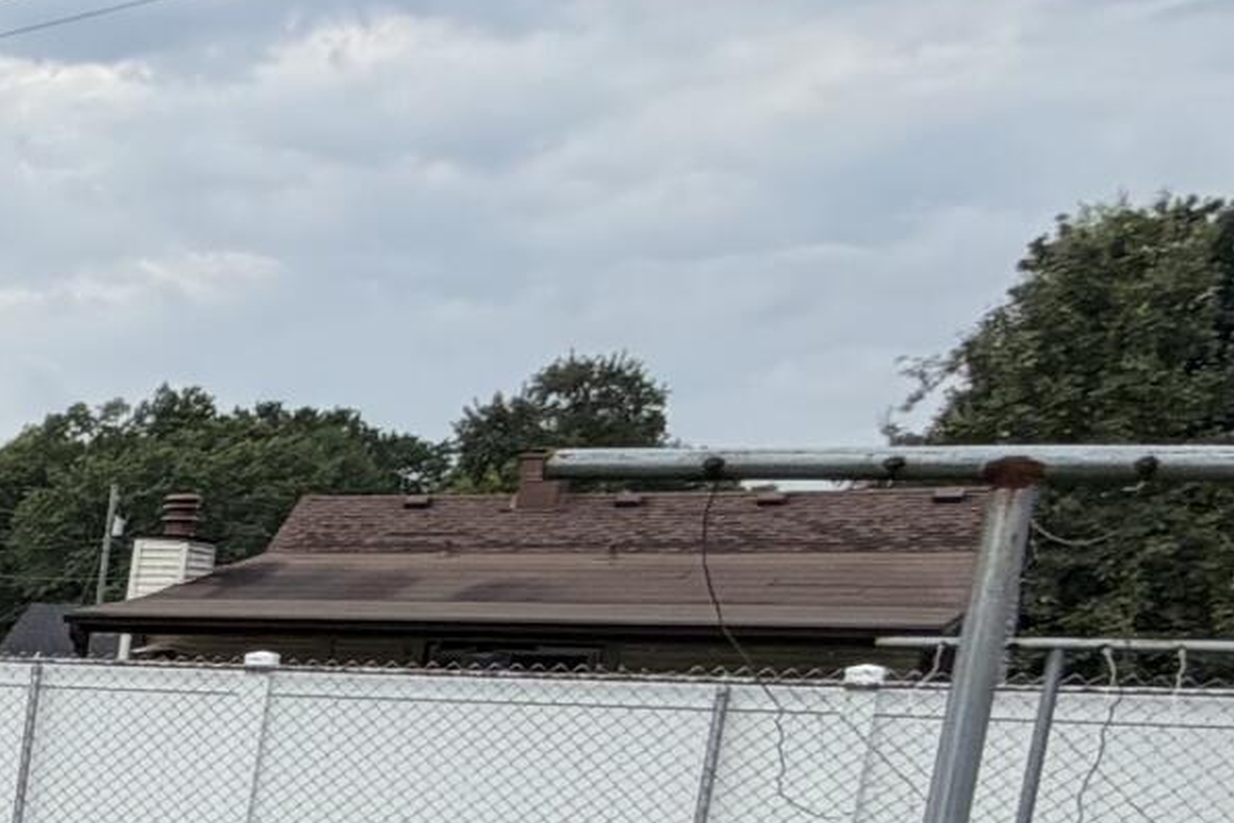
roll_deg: -1.5
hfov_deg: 16.9
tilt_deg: -10.1
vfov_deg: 17.5
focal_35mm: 73
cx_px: -1447
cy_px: 1075
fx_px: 2503
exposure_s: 1/535
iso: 40
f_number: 2.2
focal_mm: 2.22
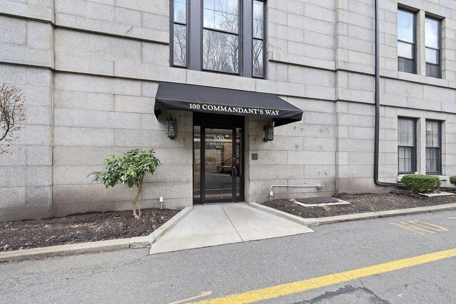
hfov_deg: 104.3
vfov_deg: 81.1
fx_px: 177
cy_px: 152
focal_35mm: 14
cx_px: 228
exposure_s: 1/100
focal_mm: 14
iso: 800
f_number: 8
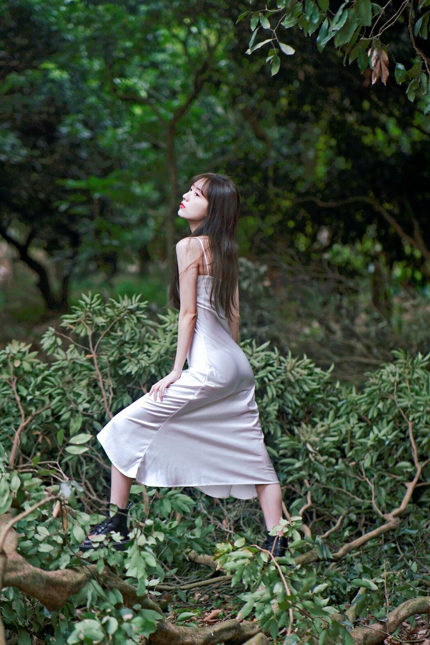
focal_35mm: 127
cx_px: 215
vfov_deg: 16.1
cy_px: 322
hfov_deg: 10.8
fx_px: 2275
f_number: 2
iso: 125
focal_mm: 85
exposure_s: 1/125
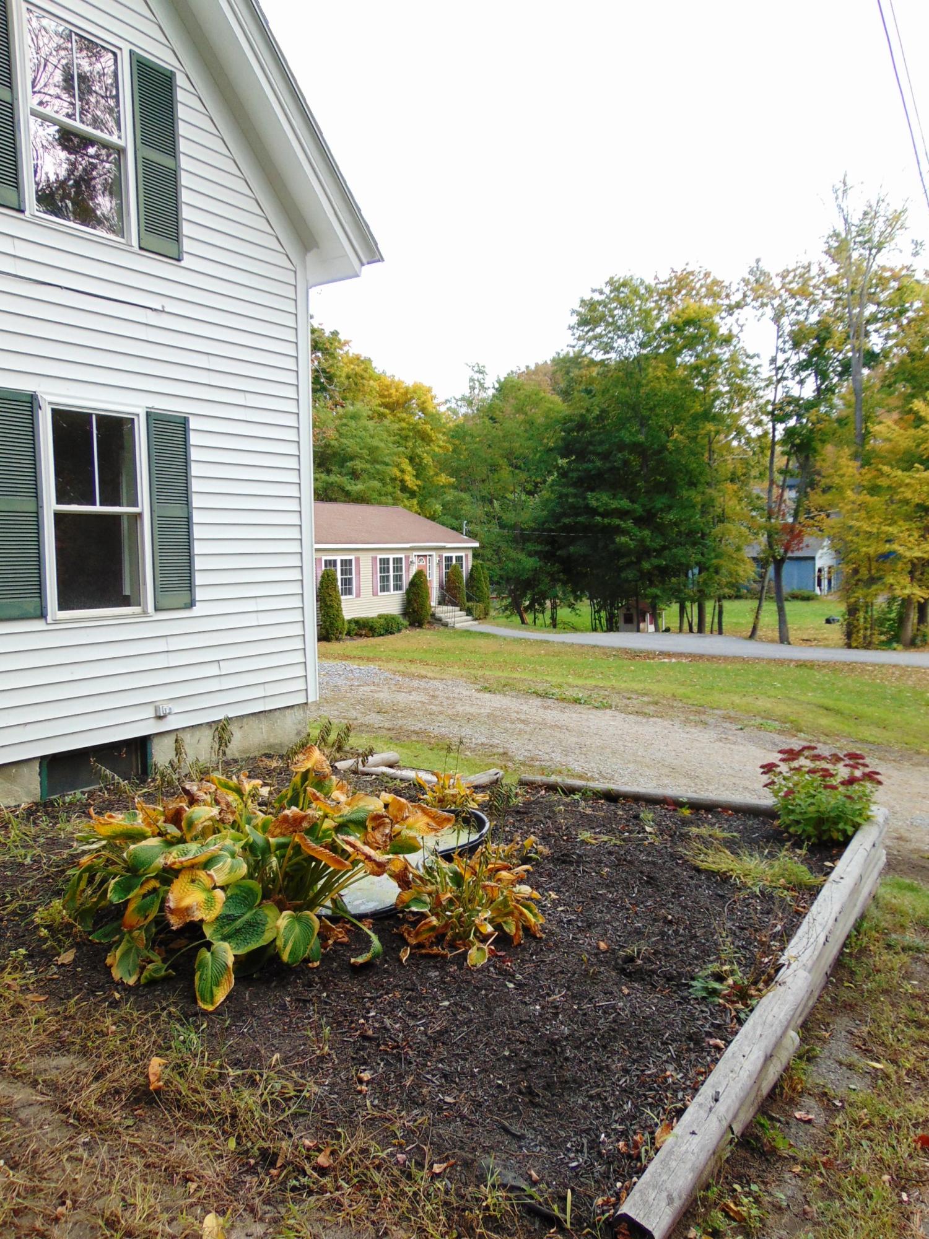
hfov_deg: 54.9
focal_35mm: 25
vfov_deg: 69.4
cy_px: 620
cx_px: 464
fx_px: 895
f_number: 3
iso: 80
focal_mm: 4.5
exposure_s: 1/250
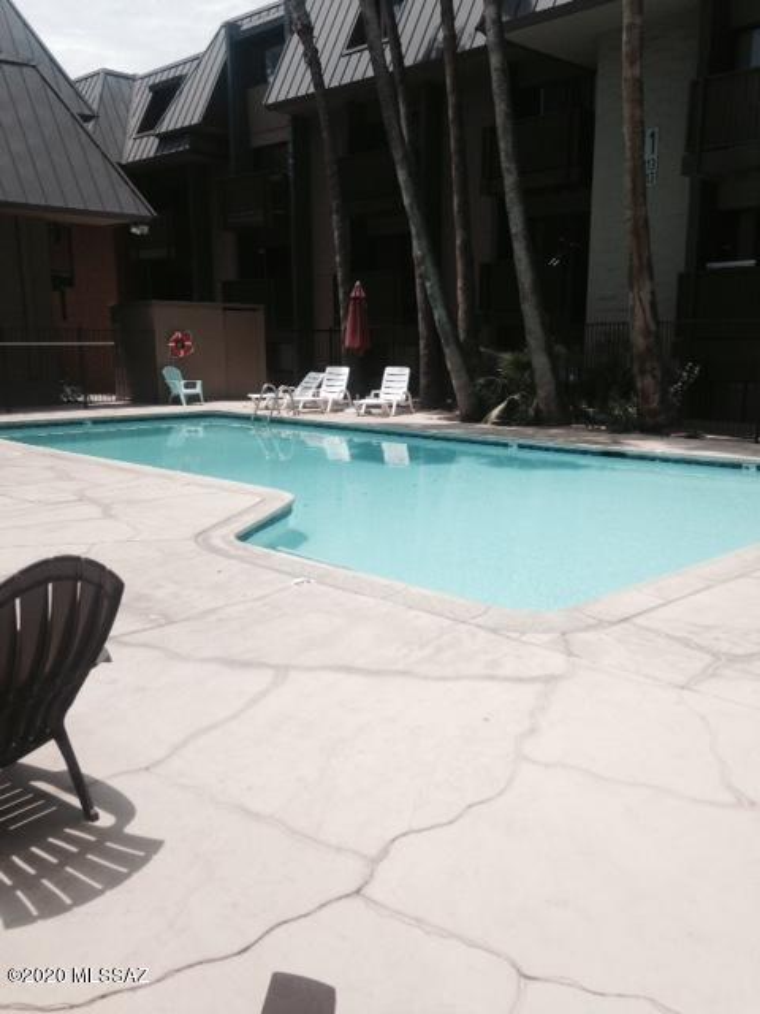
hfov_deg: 42.9
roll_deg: +0.4
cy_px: 507
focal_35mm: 33
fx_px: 966
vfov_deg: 55.4
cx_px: 380
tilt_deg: -10.2
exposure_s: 1/2358
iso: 50
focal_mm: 4.12
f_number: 2.4
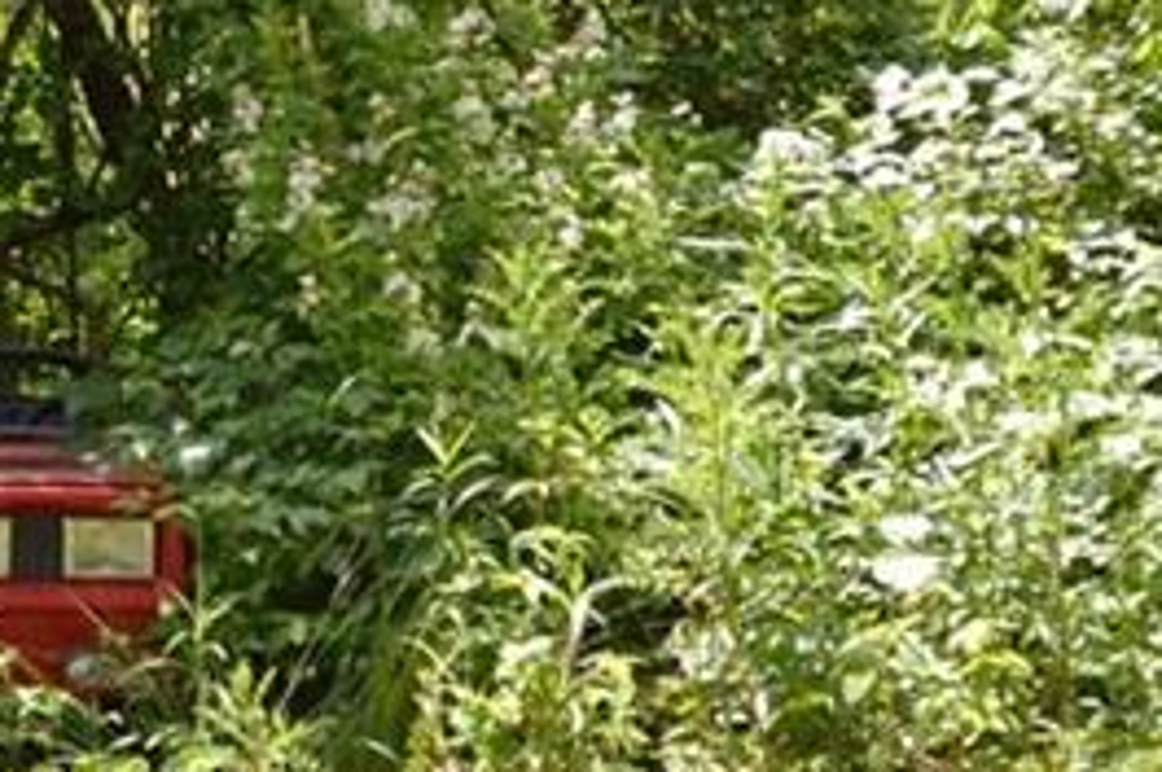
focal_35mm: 319
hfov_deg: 6.4
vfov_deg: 4.3
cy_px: 193
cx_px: -101
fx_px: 10282
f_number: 5.6
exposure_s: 1/125
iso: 100
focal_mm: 55
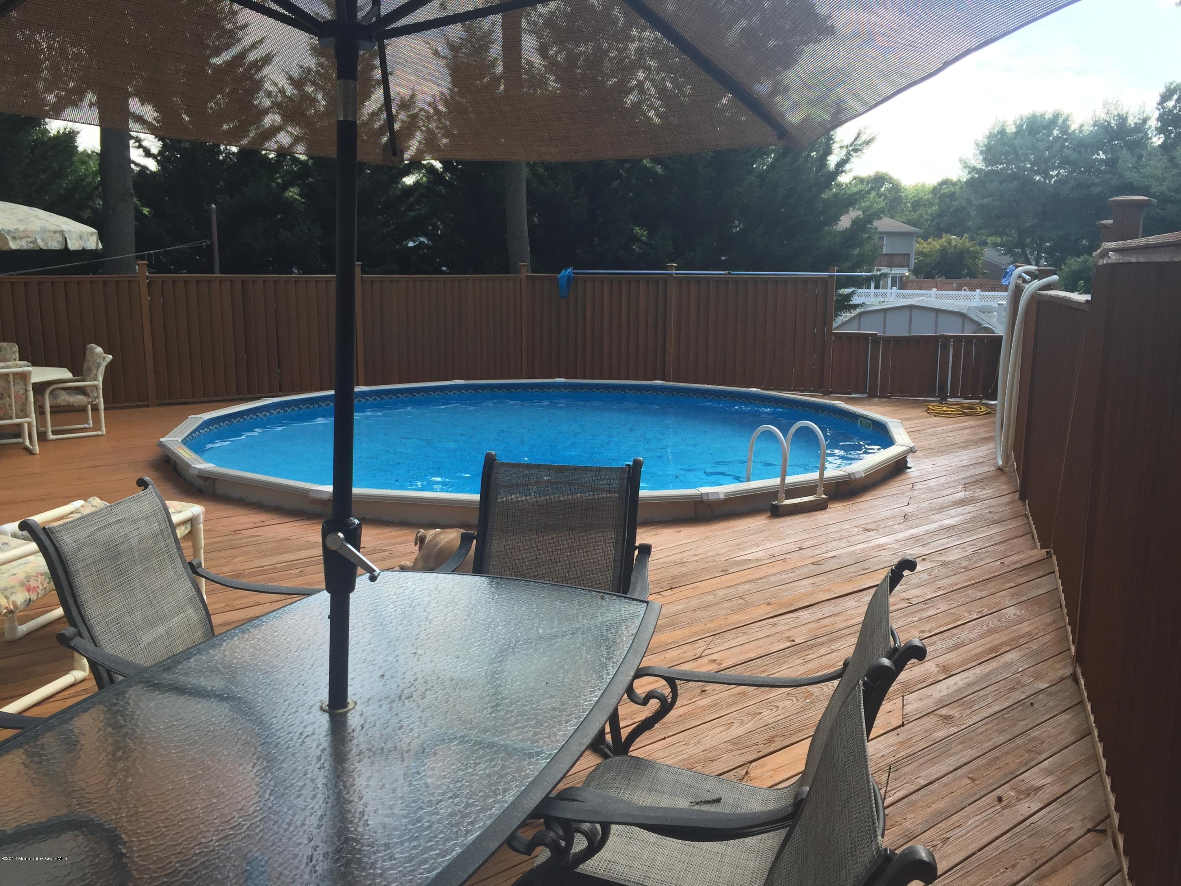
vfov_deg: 48.2
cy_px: 443
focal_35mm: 29
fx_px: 989
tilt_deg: -8.3
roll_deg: -1.8
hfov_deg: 61.7
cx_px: 590
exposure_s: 1/465
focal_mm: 4.15
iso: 32
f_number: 2.2
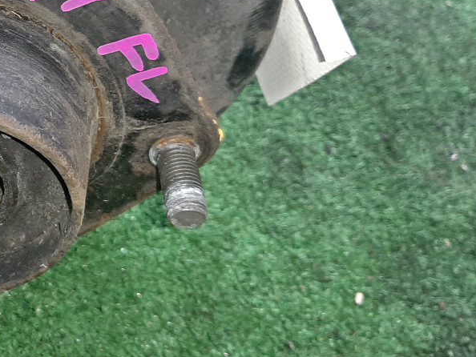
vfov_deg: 23.2
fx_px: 867
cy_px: 119
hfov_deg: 27.3
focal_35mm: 63
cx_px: -83
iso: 209
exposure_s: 1/50
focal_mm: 3.93
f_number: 1.7
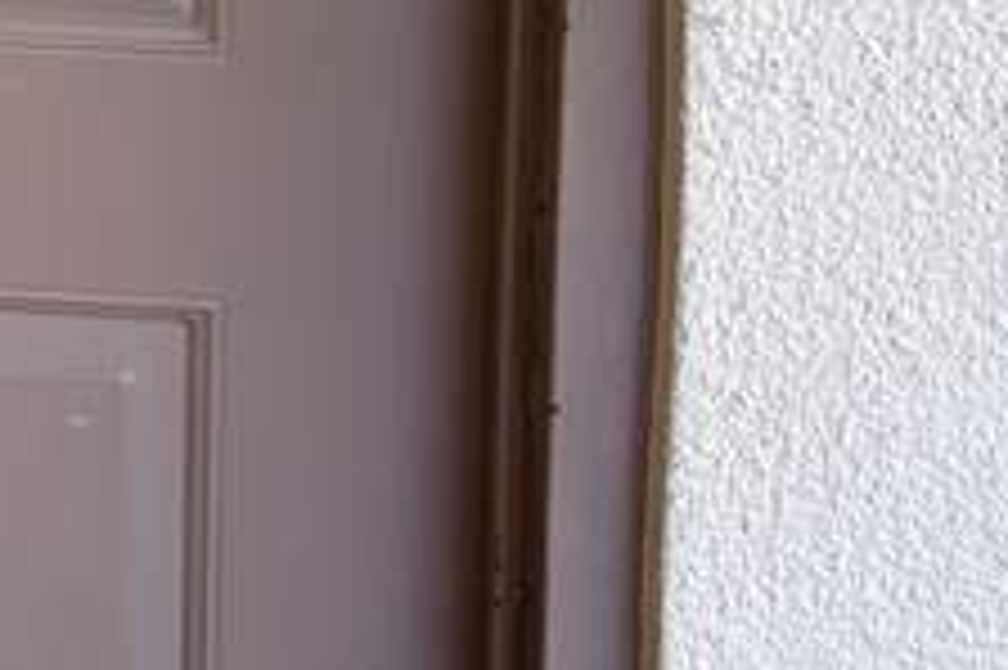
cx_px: -369
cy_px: -1025
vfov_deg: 9.3
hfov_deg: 15.0
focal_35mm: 129
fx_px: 3609
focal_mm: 5.96
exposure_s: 1/121
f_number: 1.6
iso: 100
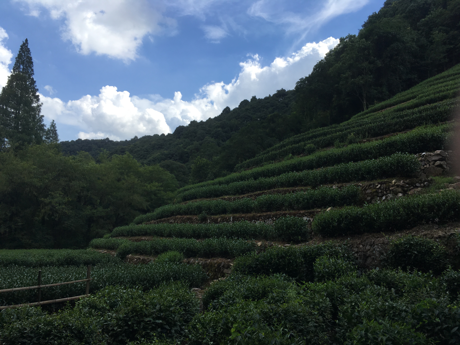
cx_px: 230
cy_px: 172
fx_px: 385
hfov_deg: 61.7
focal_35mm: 29
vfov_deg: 48.2
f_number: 2.2
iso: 25
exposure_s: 1/1166
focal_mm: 4.15
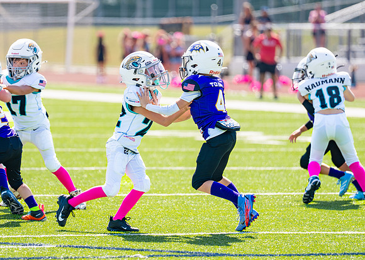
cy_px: 125
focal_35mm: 301
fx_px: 3119
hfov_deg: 6.7
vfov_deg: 4.8
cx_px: 111
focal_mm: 200
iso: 100
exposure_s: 1/1250
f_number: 2.8
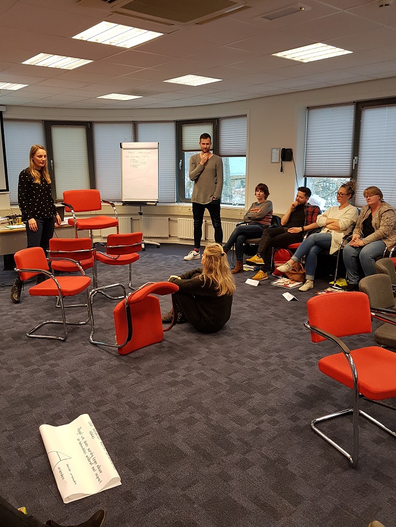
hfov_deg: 49.7
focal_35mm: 28
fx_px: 427
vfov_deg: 63.4
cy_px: 254
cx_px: 188
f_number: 1.7
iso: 125
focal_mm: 4.2
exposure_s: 1/50
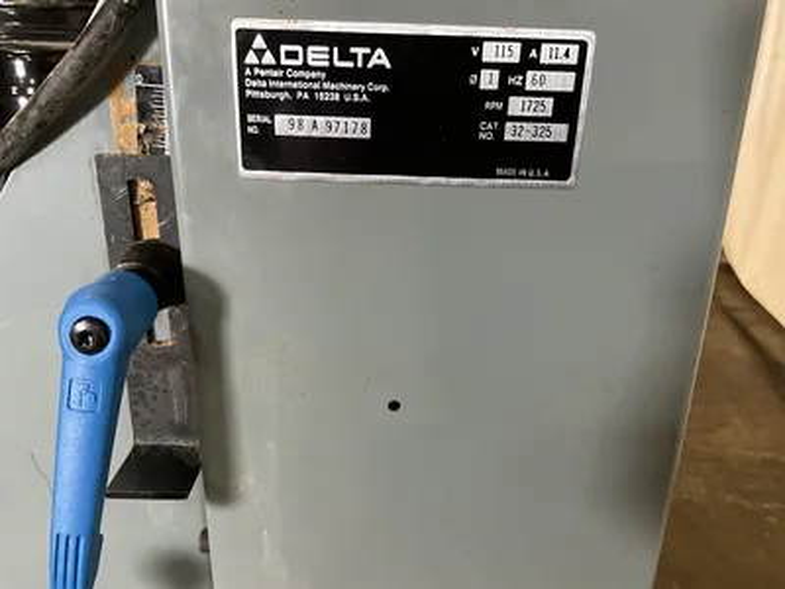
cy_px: 294
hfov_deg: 61.7
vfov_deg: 48.2
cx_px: 392
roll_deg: -1.4
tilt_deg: -23.3
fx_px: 658
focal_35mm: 29
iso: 320
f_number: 1.8
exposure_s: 1/54
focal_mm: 3
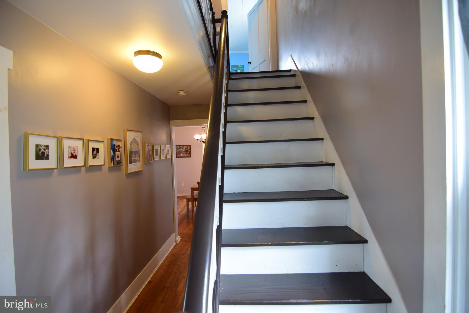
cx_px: 234
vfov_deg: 72.2
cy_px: 156
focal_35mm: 16
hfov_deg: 94.9
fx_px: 215
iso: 400
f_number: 2.8
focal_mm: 11
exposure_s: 1/30
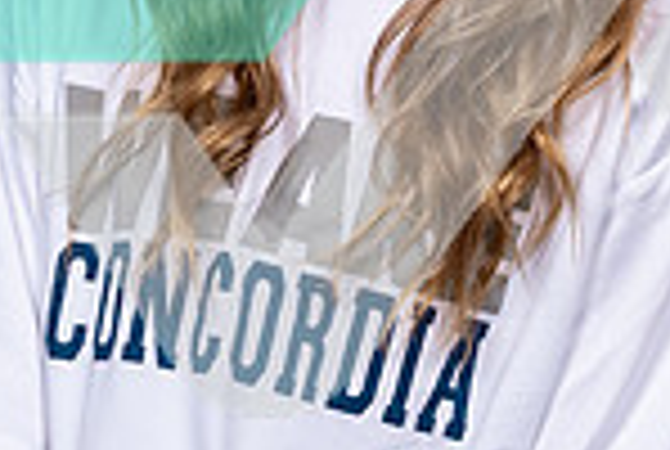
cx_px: 878
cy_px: 261
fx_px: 4177
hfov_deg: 9.0
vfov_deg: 6.2
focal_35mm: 224
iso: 100
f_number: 10
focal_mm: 51
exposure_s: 1/125
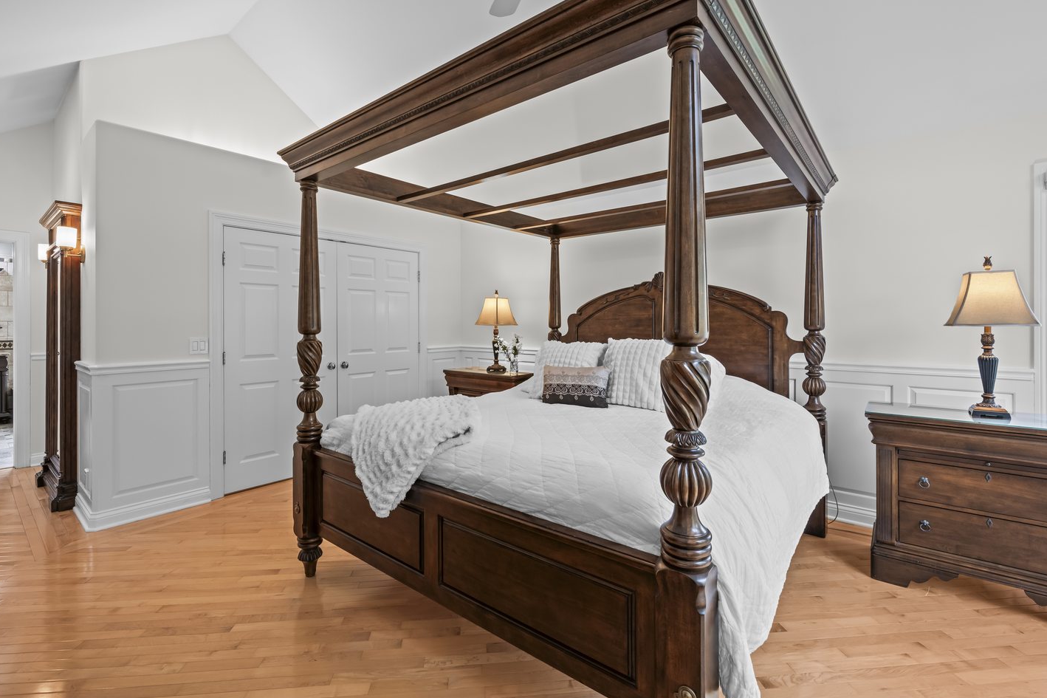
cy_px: 328
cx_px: 518
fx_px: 465
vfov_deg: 73.7
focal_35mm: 16
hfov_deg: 96.7
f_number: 8
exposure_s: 1/2.5
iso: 200
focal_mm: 14
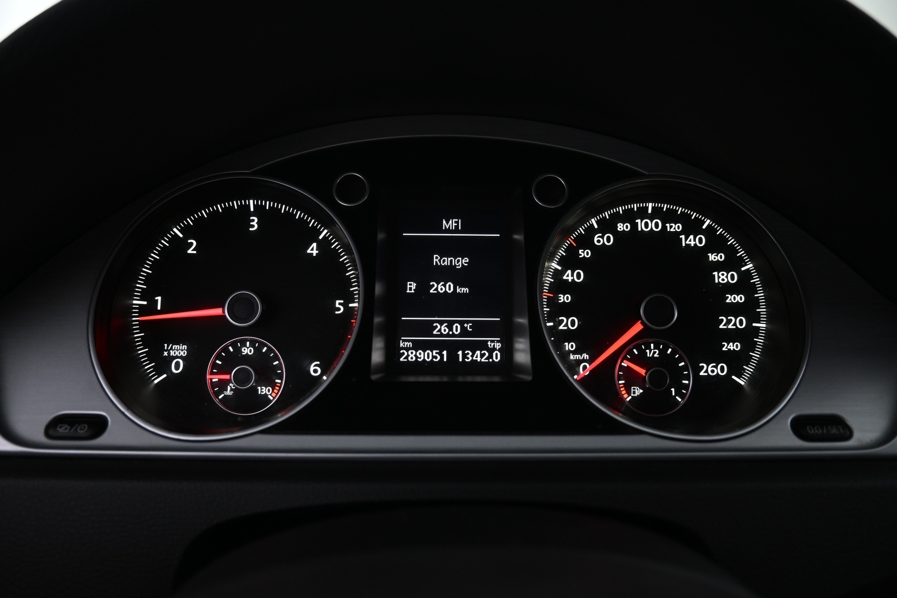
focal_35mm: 24
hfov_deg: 73.7
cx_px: 448
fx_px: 598
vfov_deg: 53.1
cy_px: 299
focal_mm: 16
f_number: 3.5
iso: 640
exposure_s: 1/25
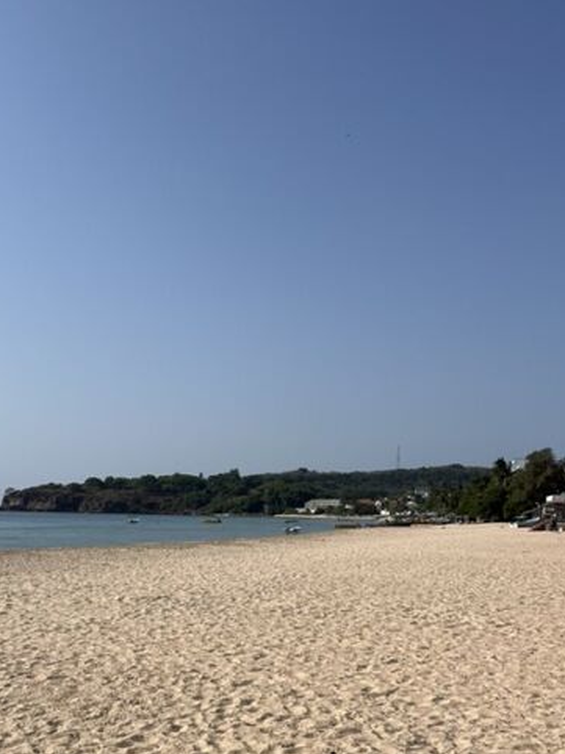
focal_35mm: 41
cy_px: 516
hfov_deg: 34.7
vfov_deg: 45.0
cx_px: 180
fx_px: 893
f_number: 1.6
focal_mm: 5.1
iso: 50
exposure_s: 1/8403
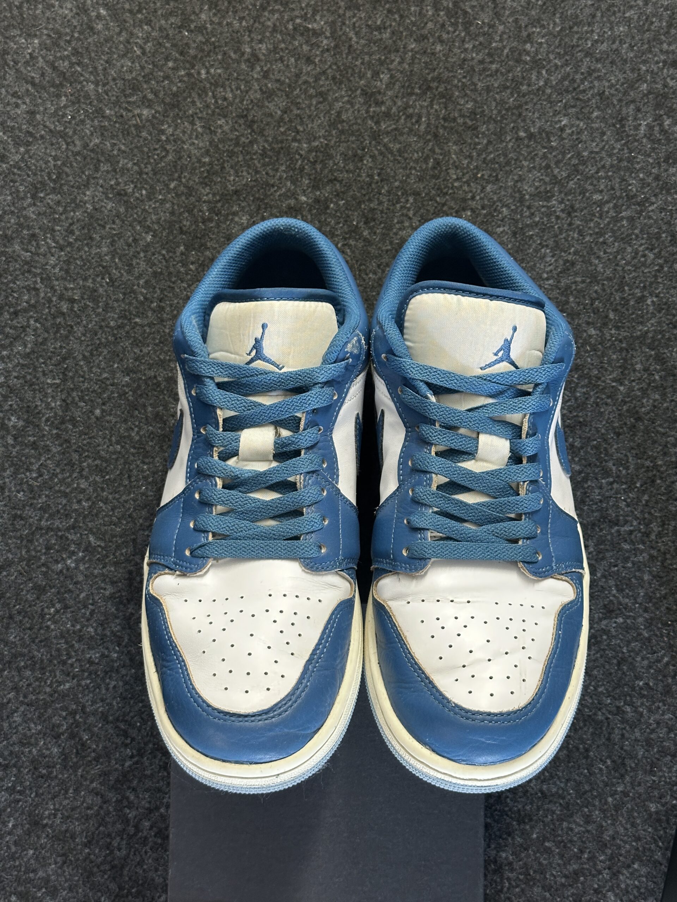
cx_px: 338
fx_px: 1252
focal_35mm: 48
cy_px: 451
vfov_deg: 39.7
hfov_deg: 30.3
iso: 200
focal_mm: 6.86
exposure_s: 1/33
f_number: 1.78
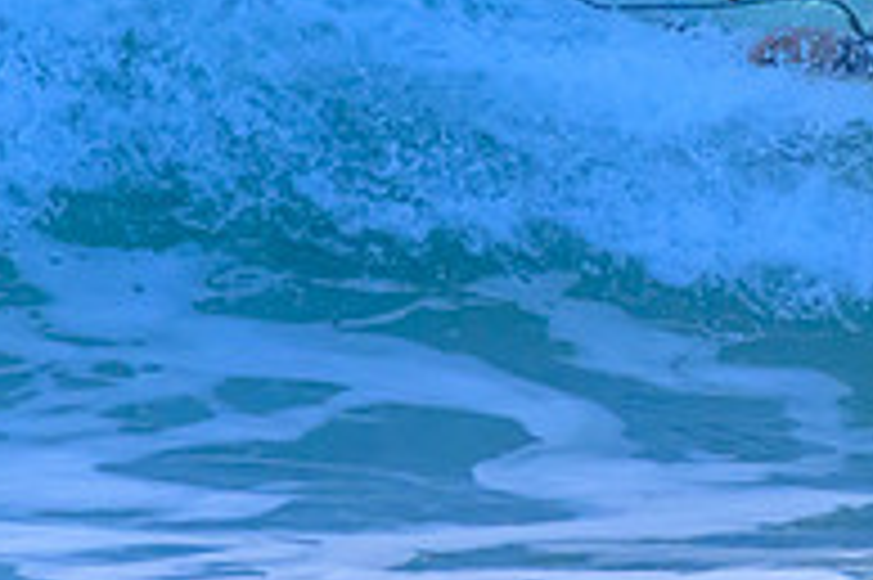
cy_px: -110
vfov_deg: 0.6
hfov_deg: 0.9
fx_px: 57907
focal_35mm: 2390
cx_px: 1170
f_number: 11
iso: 5000
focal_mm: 800
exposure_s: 1/2000
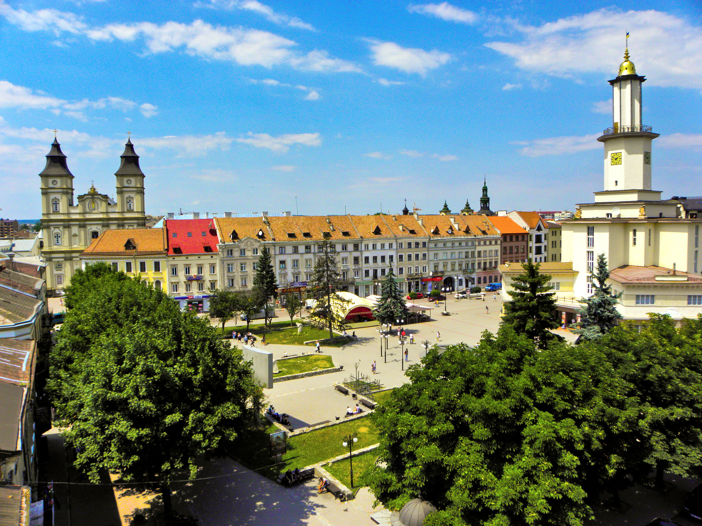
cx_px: 351
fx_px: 527
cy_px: 263
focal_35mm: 26
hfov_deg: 67.3
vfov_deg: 53.1
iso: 100
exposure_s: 1/640
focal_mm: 4.6
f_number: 5.6
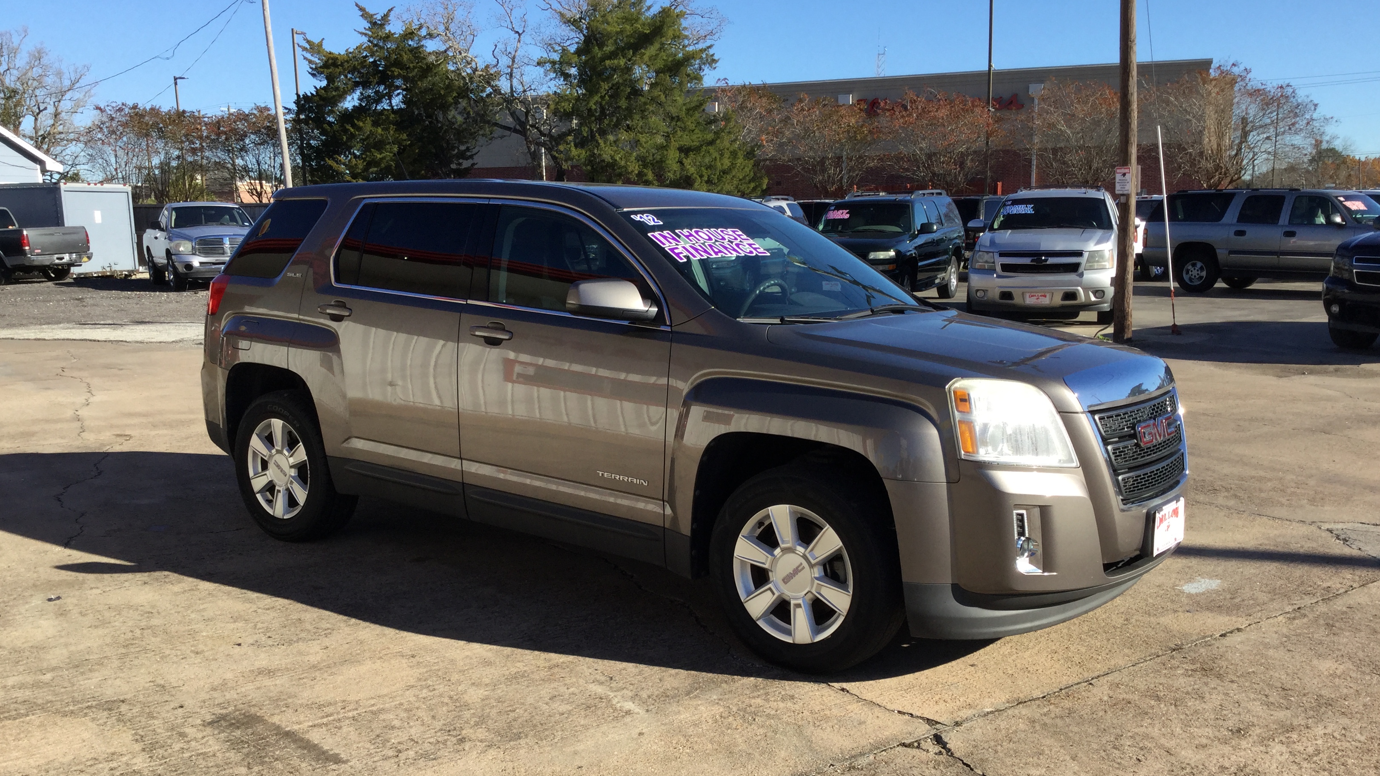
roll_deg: -0.4
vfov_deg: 34.6
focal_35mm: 34
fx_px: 1244
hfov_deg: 58.0
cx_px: 688
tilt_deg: -10.4
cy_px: 456
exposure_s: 1/867
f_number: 2.4
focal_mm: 3.3
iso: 25
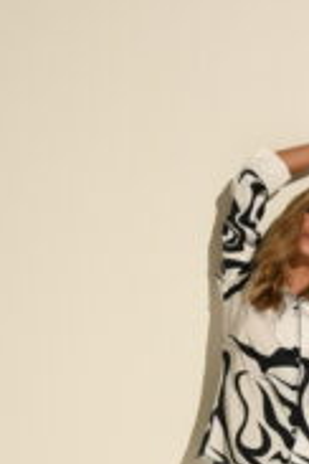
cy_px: 477
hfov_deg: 12.5
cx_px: 285
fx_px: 1403
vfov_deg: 18.2
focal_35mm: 109
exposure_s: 1/160
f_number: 8
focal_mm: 50
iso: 200
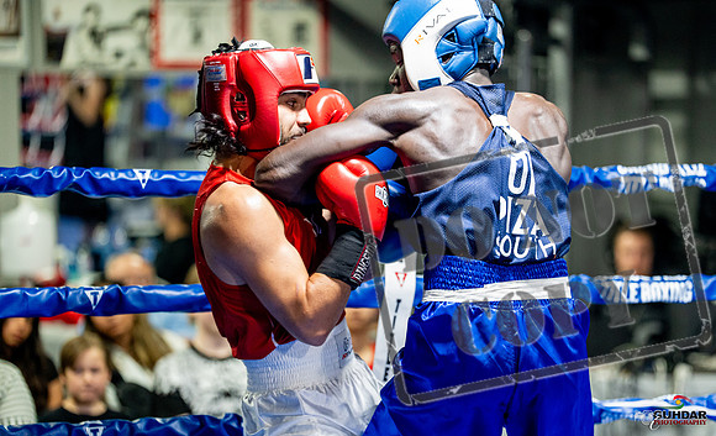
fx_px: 2638
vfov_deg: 9.4
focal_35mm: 136
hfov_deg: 15.4
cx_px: 444
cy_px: 296
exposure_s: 1/500
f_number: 2
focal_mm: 107
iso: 4000
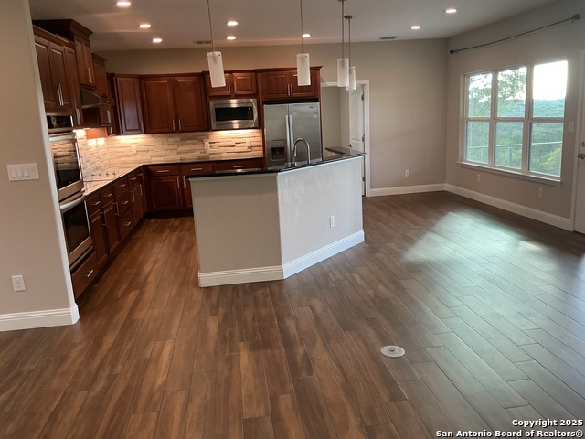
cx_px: 292
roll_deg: +3.0
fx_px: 490
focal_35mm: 29
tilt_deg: -9.7
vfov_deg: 48.2
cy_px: 220
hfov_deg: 61.7
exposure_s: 1/60
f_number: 1.8
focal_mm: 3
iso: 80
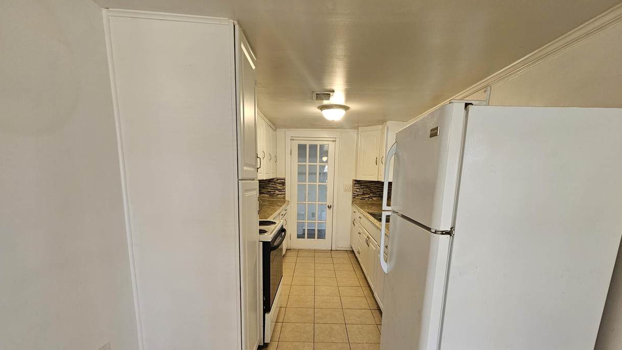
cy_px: 234
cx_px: 319
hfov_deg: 103.0
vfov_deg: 68.5
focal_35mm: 15
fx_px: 247
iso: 160
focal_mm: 2.2
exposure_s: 1/60
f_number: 2.2
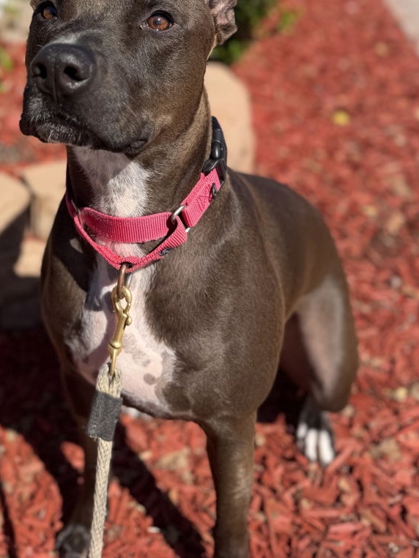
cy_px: 82
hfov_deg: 32.4
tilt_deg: -20.2
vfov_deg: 41.2
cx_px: 67
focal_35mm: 43
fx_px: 694
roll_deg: +2.2
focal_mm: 6.76
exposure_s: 1/4167
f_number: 1.78
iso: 80
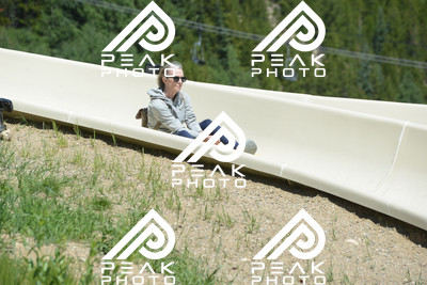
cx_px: 214
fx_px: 2314
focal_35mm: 195
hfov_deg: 10.5
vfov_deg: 7.0
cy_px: 142
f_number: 6.3
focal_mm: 195
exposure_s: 1/1250
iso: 400
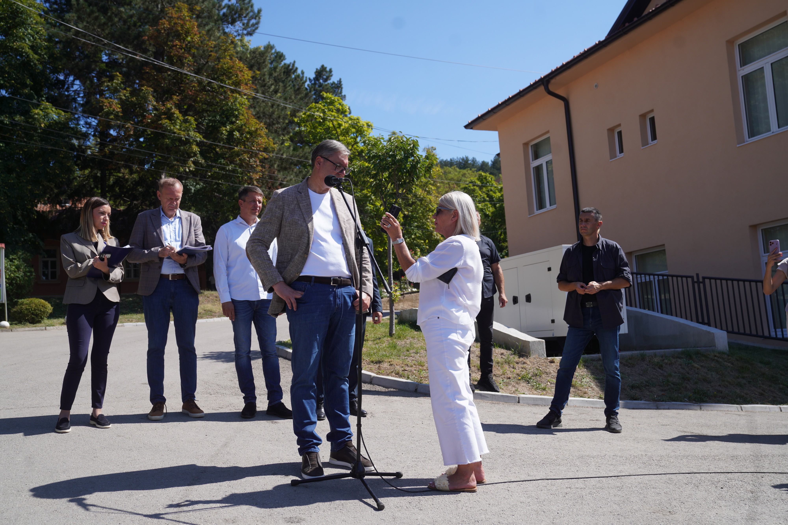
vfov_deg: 38.9
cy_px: 262
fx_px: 744
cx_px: 394
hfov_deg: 55.8
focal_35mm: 34
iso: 160
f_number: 5
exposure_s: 1/800
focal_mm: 34
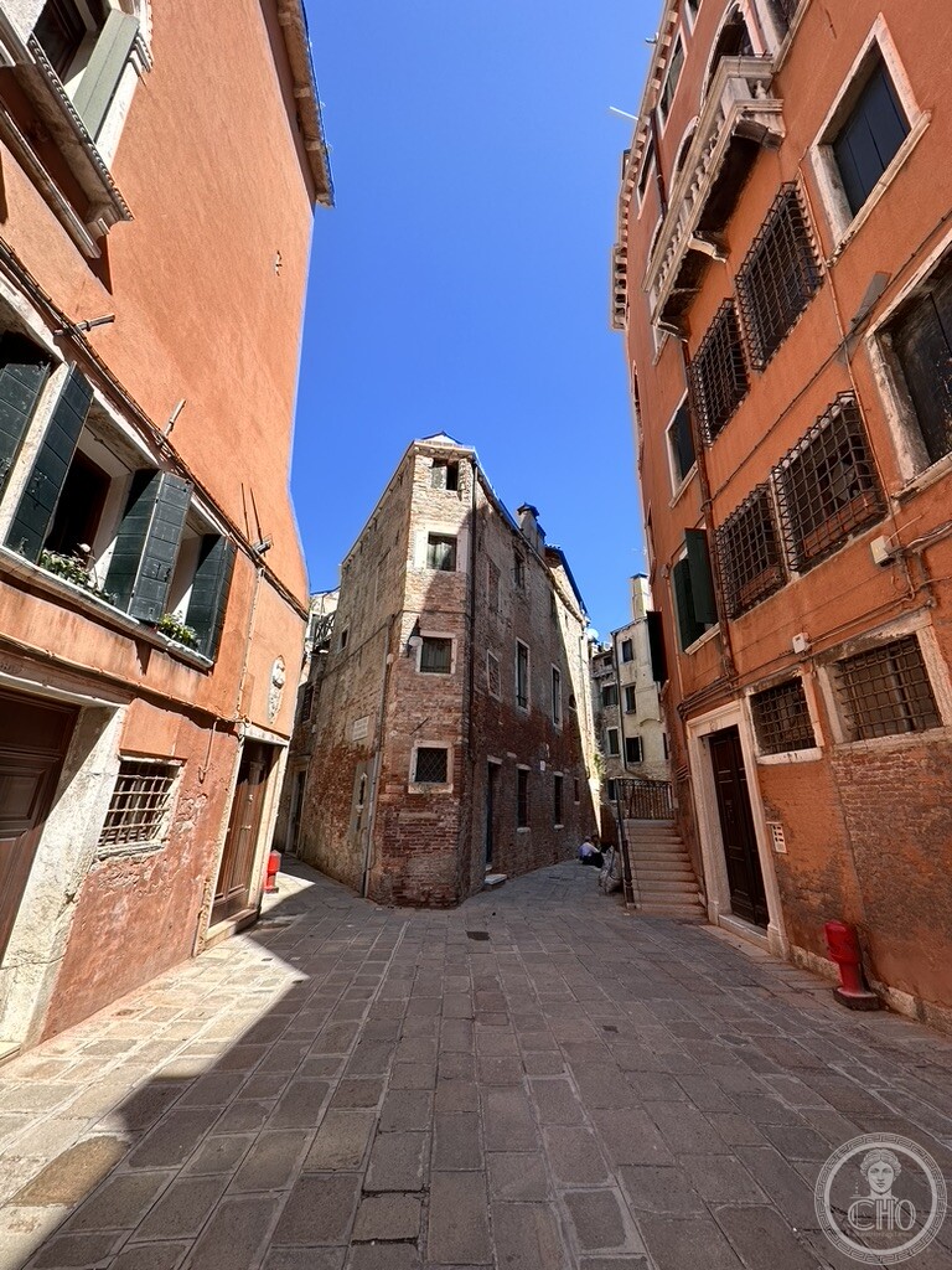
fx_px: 513
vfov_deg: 102.1
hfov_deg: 85.7
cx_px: 476
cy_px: 635
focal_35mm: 14
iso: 50
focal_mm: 2.22
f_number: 2.2
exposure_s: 1/910
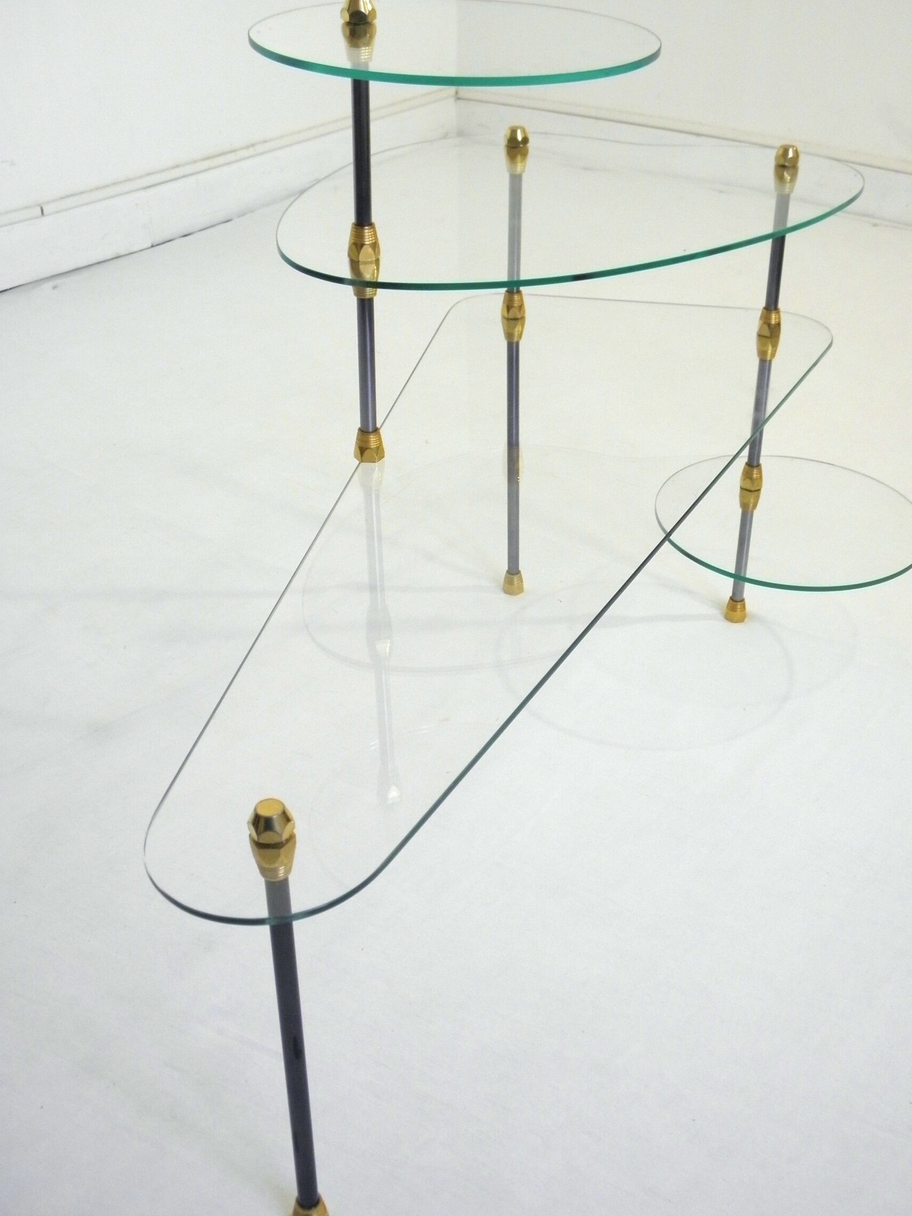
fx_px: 1335
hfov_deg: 37.7
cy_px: 573
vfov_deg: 49.0
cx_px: 506
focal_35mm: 38
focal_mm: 6.2
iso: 160
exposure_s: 1/30
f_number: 3.7
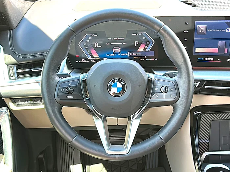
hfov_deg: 42.9
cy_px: 86
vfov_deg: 32.9
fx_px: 292
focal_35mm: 44
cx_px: 115
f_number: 1.78
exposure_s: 1/176
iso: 100
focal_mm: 6.86
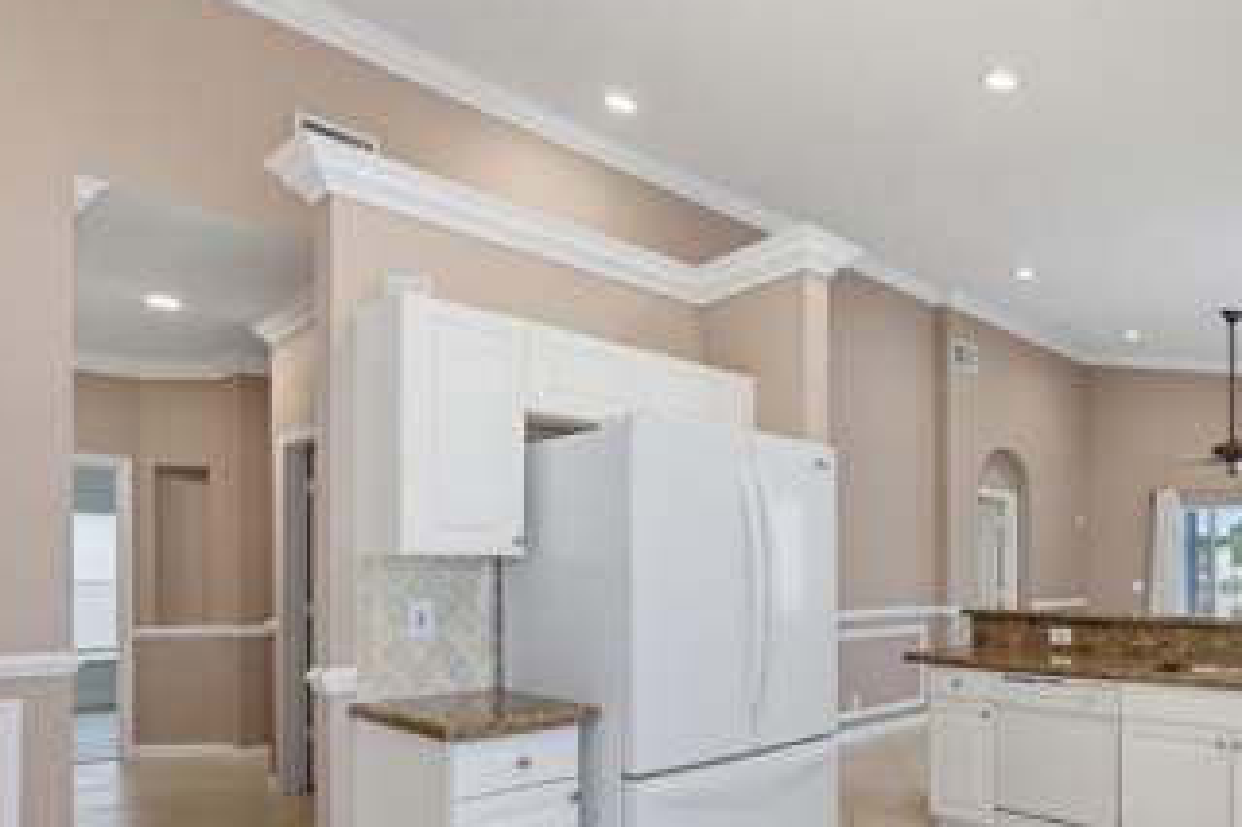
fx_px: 828
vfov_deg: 51.7
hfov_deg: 70.3
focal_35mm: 24
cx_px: 885
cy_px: 579
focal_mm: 16
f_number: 4.5
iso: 800
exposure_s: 1/80
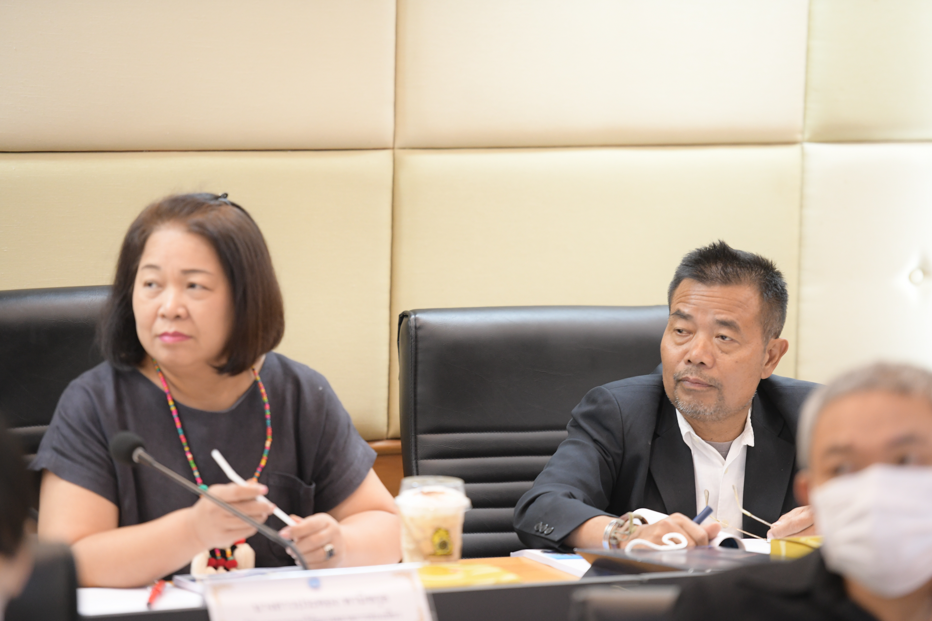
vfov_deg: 7.8
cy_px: 310
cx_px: 466
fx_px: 4530
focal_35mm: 175
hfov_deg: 11.7
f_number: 2.8
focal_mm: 175
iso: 1600
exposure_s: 1/100
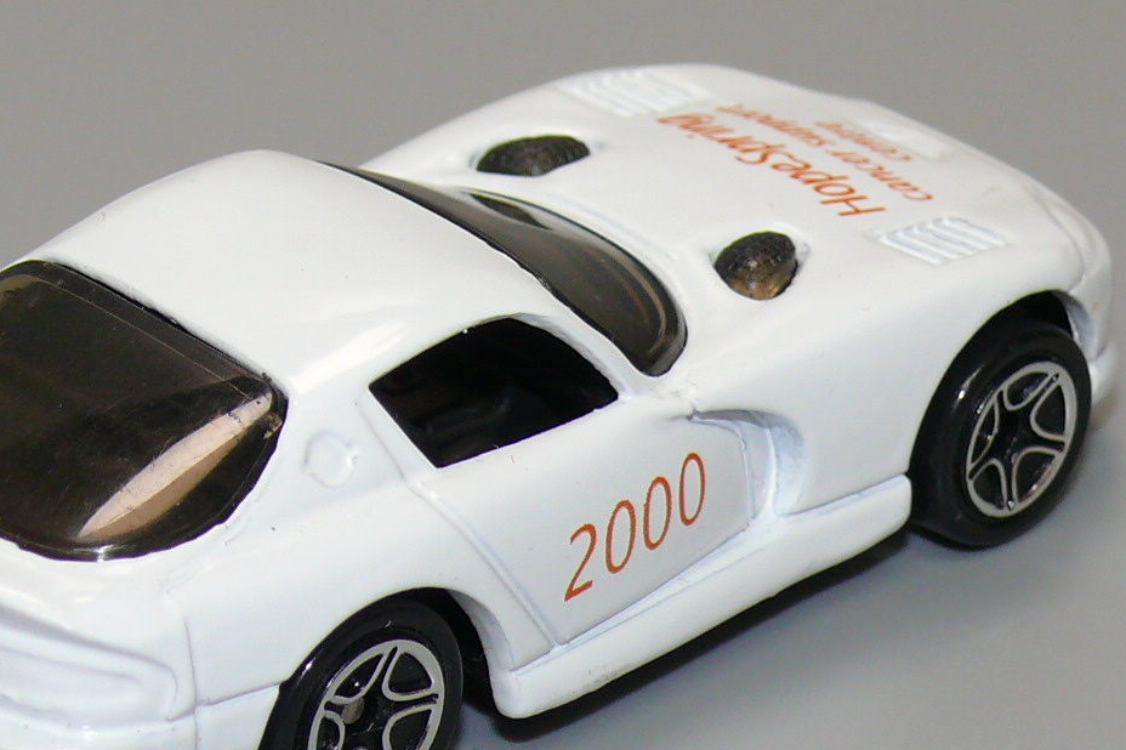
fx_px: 5721
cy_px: 368
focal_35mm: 183
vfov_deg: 7.5
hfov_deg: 11.2
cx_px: 358
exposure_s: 1/30
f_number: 4
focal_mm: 13.3
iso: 100
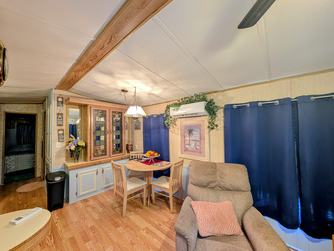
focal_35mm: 12
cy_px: 126
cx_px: 167
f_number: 1.95
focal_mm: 2.23
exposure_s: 1/60
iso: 153
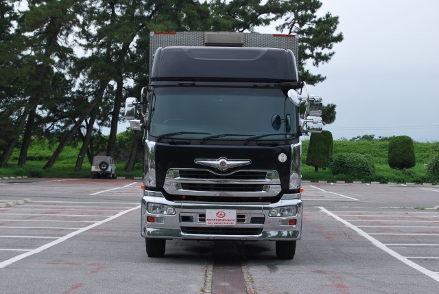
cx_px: 220
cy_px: 147
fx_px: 1007
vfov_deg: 16.6
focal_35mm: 82
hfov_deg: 24.6
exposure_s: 1/200
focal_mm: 55
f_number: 7.1
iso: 100
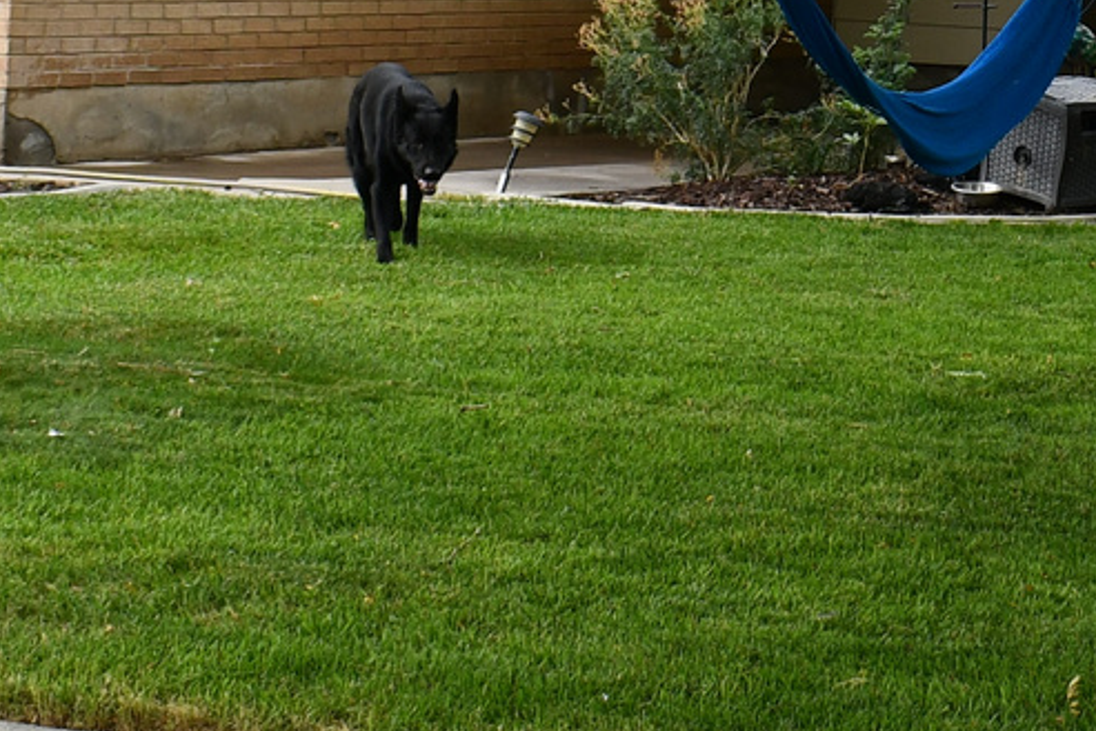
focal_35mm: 137
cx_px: 1007
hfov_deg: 14.8
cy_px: -274
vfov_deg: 9.8
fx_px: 4172
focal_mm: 22
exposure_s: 1/125
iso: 180
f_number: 5.6
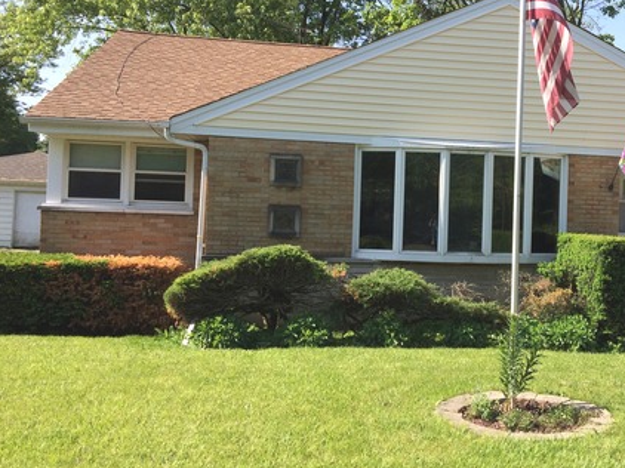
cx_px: 425
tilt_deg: +0.3
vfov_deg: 32.8
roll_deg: -1.5
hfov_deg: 42.3
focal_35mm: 44
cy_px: 212
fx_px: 794
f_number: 2.2
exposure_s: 1/1244
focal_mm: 4.15
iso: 32
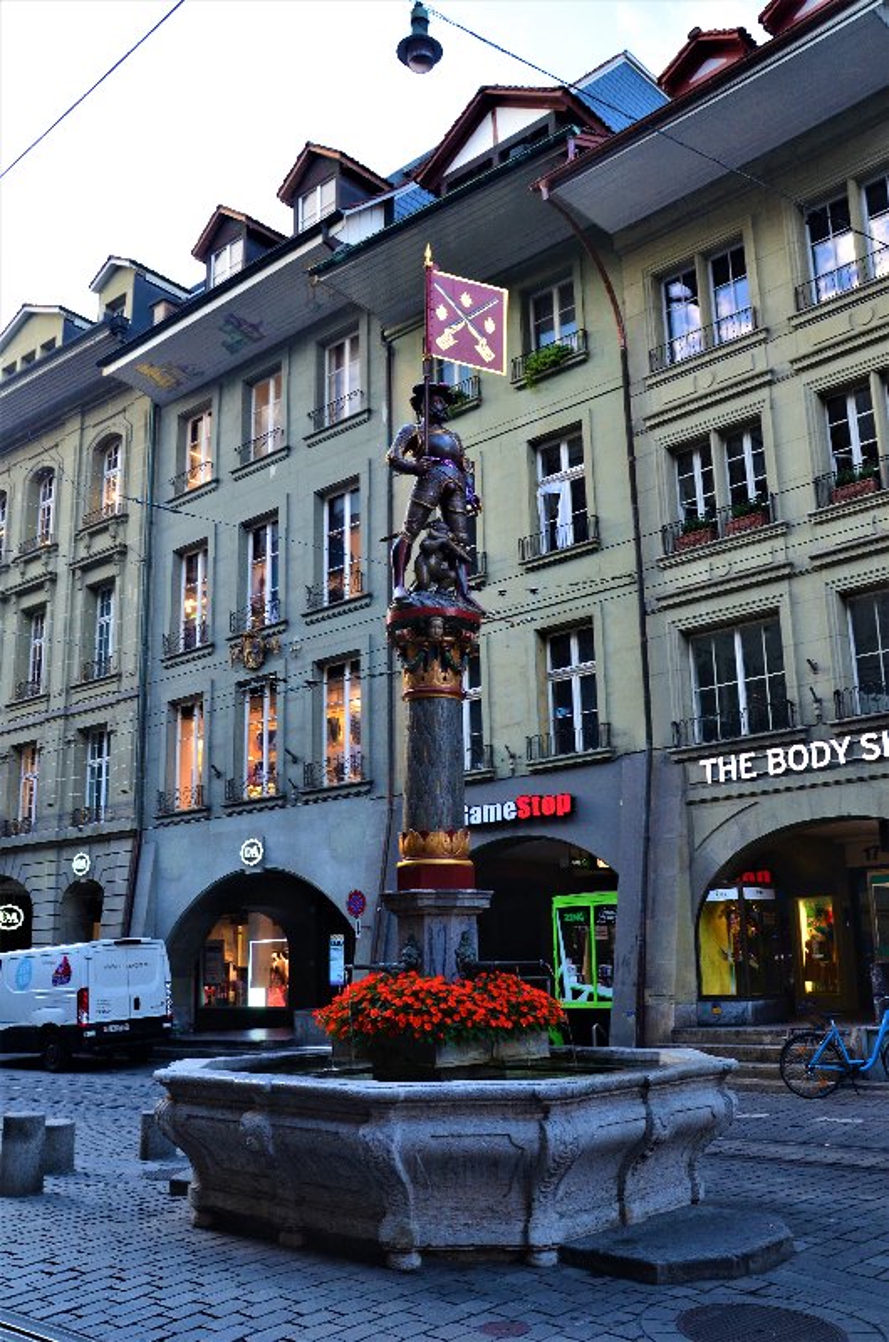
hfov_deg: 39.8
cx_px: 444
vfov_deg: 57.3
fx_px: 1228
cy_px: 671
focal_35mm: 33
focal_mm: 22
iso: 400
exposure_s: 1/30
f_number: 7.1
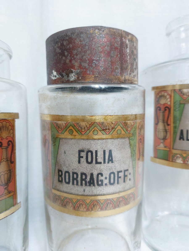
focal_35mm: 25
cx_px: 94
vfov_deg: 69.4
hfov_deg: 54.9
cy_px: 126
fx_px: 182
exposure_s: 1/50
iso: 250
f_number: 1.8
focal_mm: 5.23
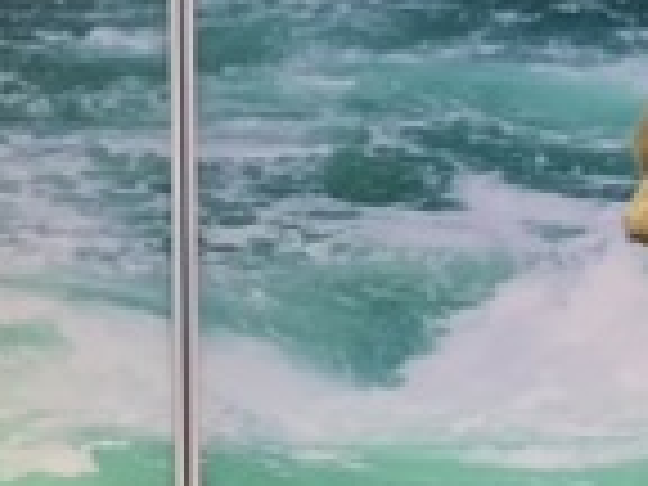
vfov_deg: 8.0
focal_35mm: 185
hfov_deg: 10.6
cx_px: -45
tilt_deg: -2.9
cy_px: 482
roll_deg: +0.2
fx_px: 3463
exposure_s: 1/60
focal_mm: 4.25
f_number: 1.8
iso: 200
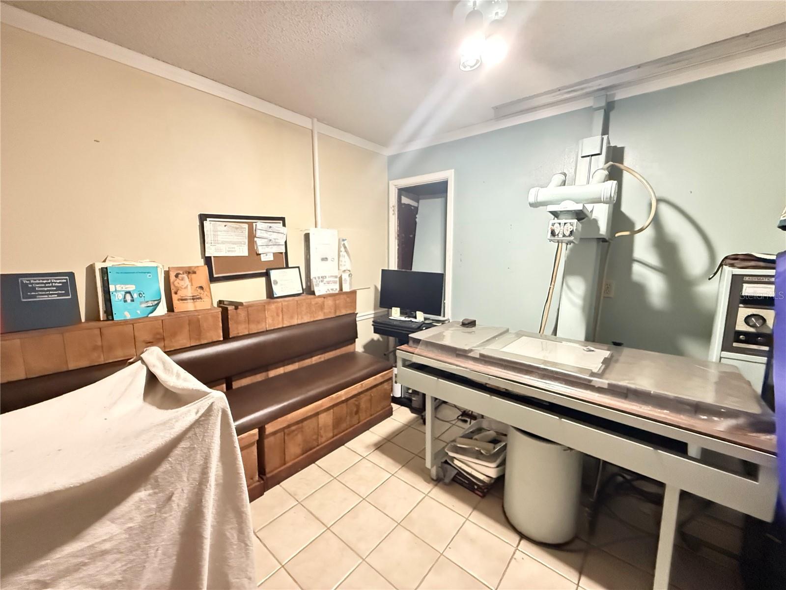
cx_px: 393
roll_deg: +0.0
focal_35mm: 14
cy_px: 295
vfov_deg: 85.7
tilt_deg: -7.6
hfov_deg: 102.1
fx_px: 318
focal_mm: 2.22
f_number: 2.2
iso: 1250
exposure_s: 1/60
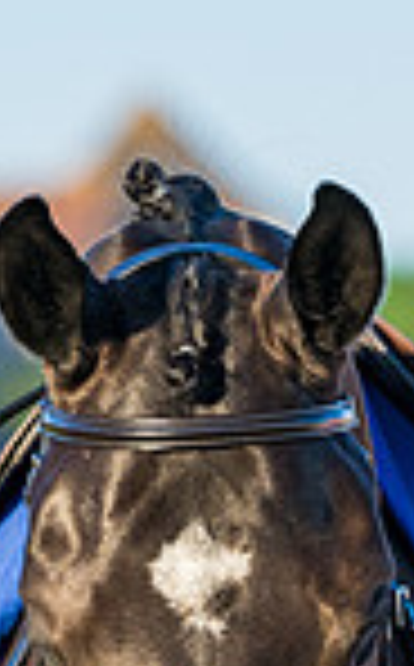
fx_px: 17543
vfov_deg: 2.2
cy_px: 863
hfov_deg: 1.4
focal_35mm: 968
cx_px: 577
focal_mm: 200
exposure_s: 1/800
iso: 200
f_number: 5
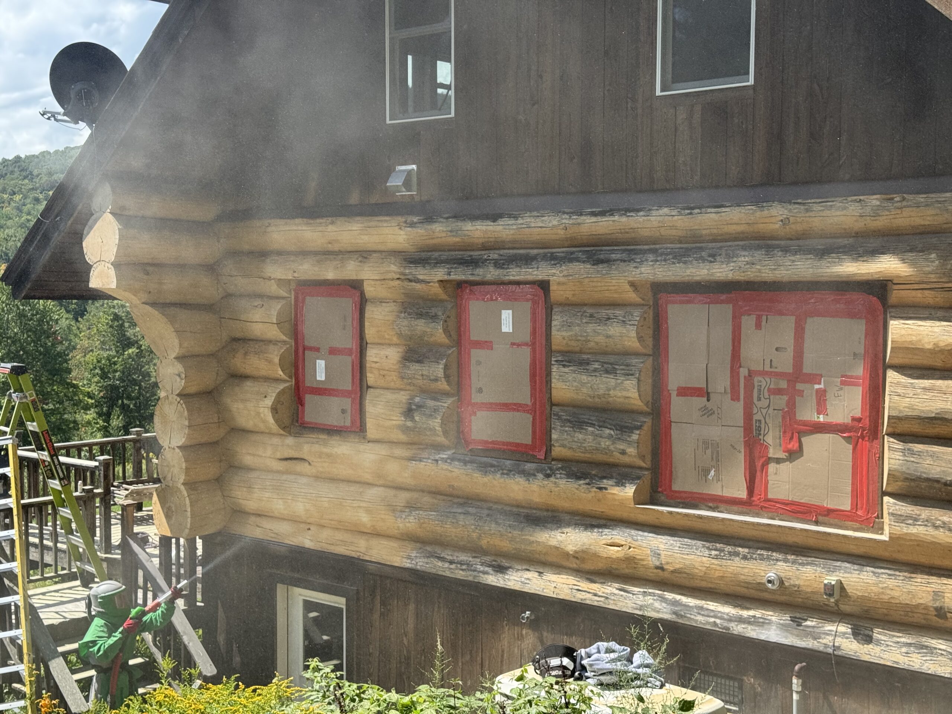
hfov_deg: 39.7
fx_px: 1320
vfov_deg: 30.3
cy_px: 357
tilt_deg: -3.5
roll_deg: -0.2
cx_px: 476
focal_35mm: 48
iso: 64
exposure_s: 1/2110
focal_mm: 6.76
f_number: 1.78
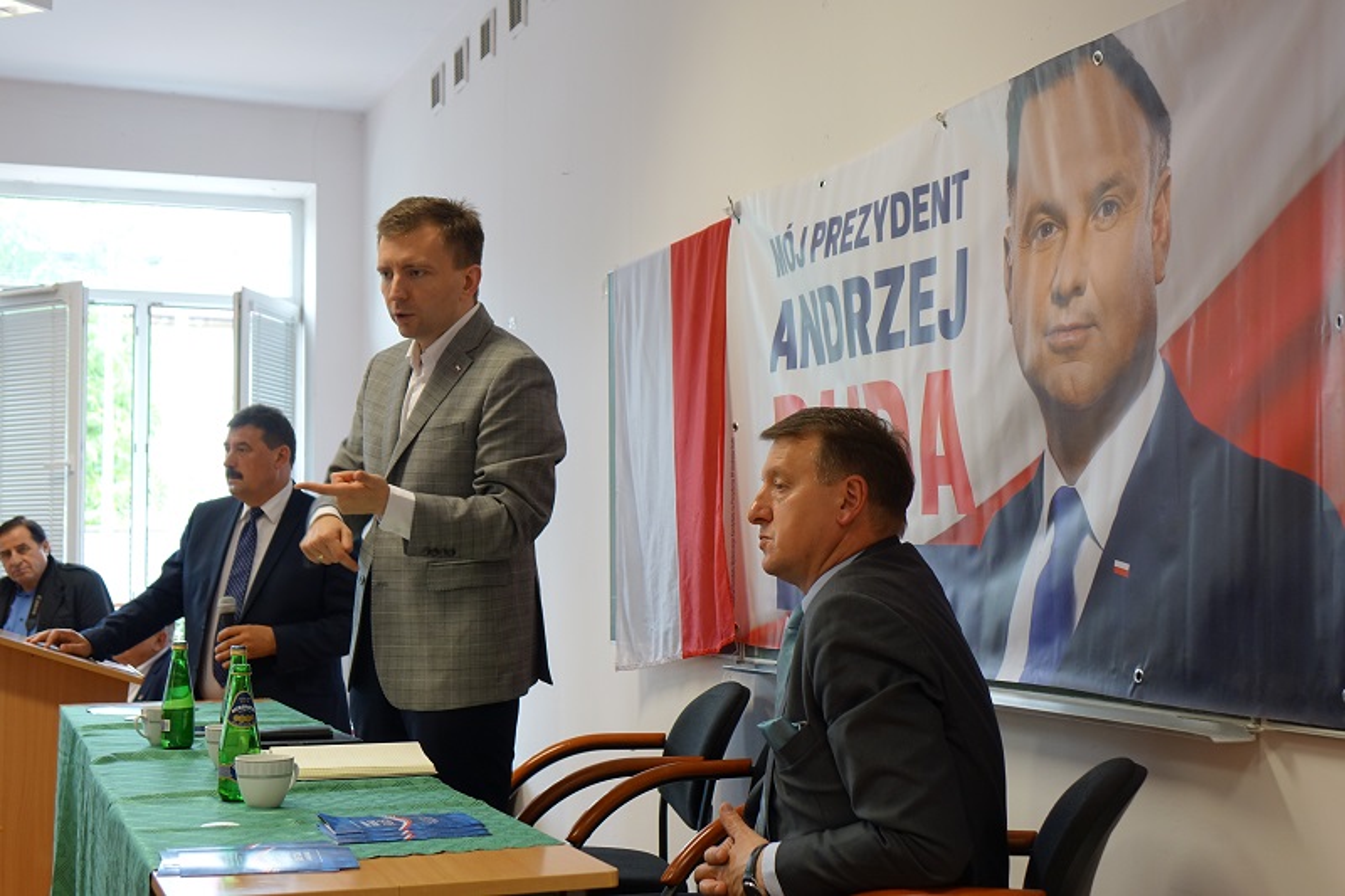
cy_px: 448
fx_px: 1830
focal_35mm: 49
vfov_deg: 27.5
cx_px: 672
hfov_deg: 40.4
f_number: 2.8
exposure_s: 1/50
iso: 320
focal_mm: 17.83
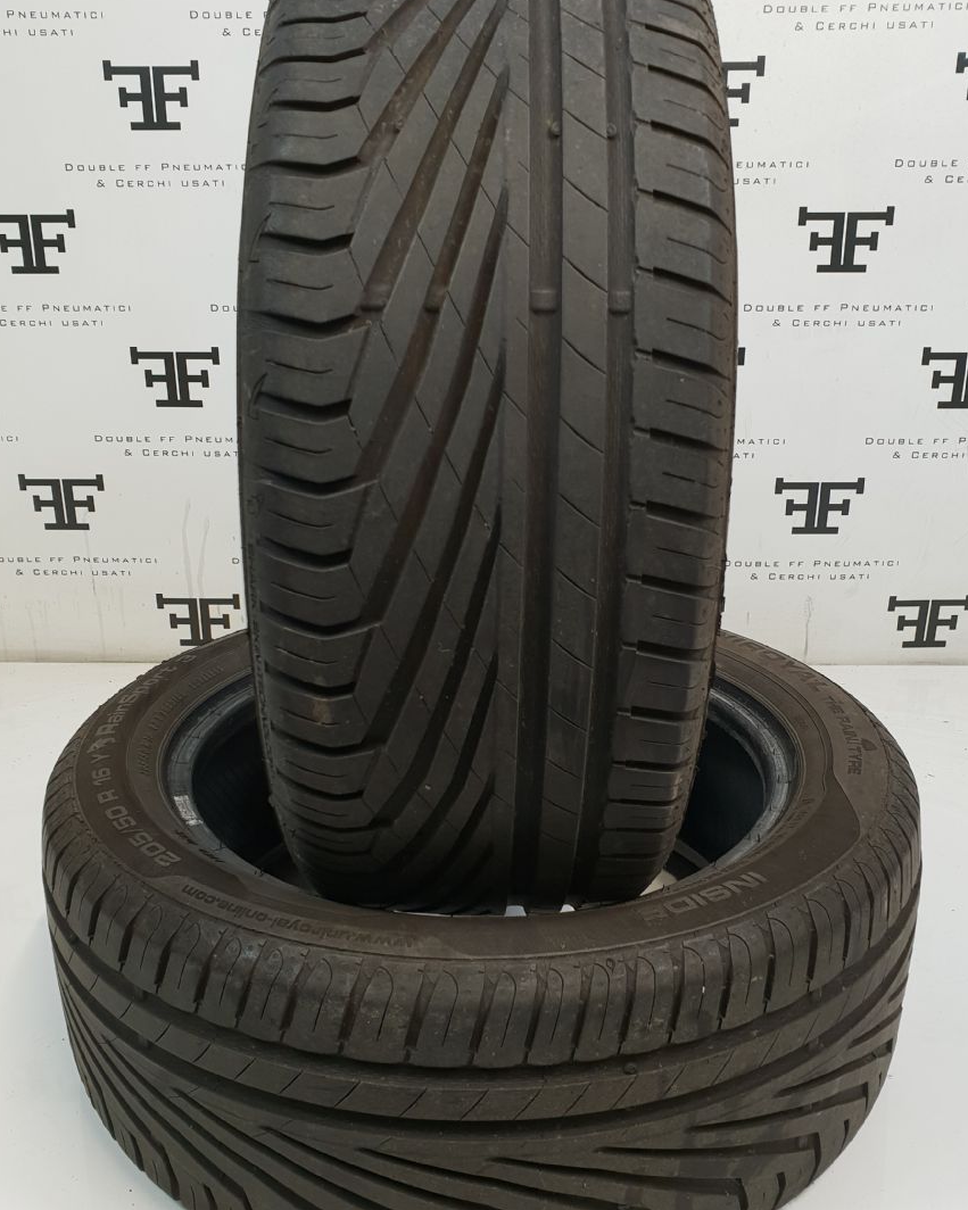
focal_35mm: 31
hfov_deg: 47.1
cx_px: 489
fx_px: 1110
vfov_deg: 57.2
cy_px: 604
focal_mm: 4.3
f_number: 2.4
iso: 160
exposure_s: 1/50
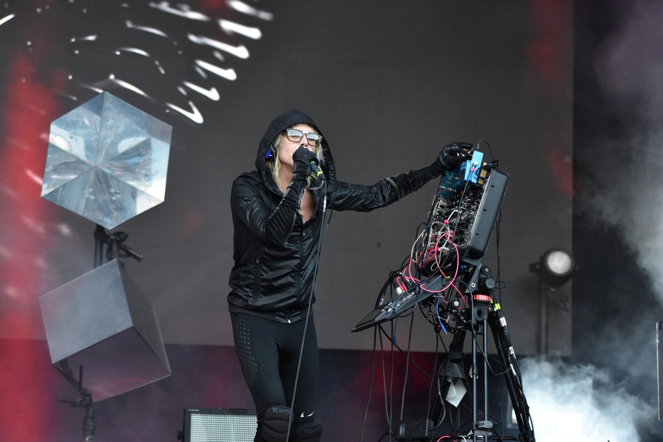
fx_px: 2624
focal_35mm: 142
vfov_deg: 9.6
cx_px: 332
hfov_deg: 14.4
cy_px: 221
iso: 1250
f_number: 2.8
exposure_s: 1/500
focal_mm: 95
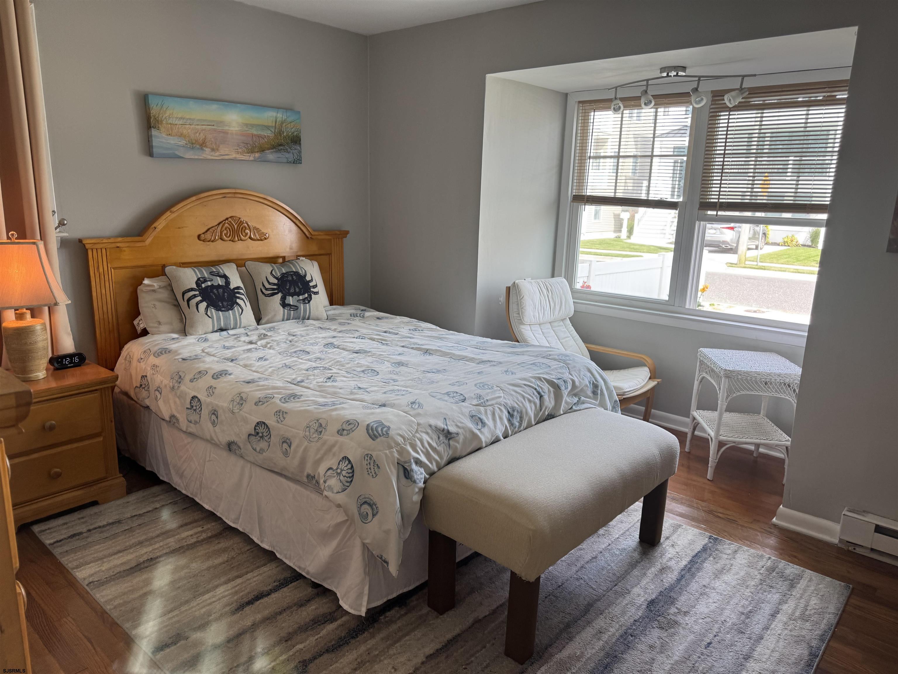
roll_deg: -0.8
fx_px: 623
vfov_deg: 56.8
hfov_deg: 71.6
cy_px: 337
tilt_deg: -13.7
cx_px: 449
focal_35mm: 24
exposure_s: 1/120
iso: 100
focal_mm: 6.76
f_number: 1.78
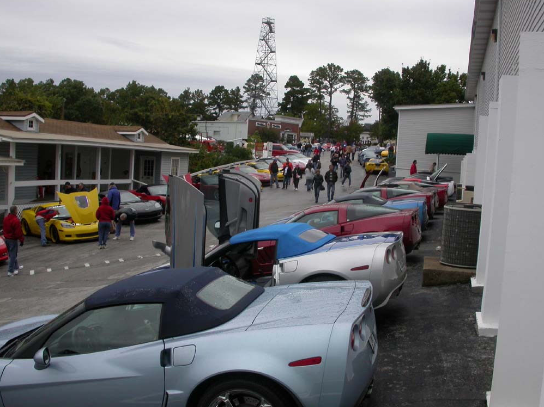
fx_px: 613
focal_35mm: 39
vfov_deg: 36.8
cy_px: 202
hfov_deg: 47.9
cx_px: 267
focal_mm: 7.85
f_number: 6.7
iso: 100
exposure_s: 1/272
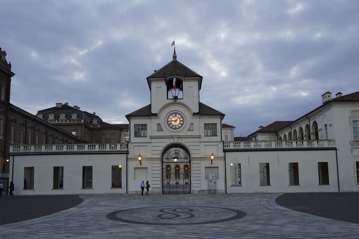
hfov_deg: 46.4
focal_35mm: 42
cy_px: 120
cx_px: 180
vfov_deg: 31.9
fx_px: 419
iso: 500
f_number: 5.6
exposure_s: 1/125
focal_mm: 28
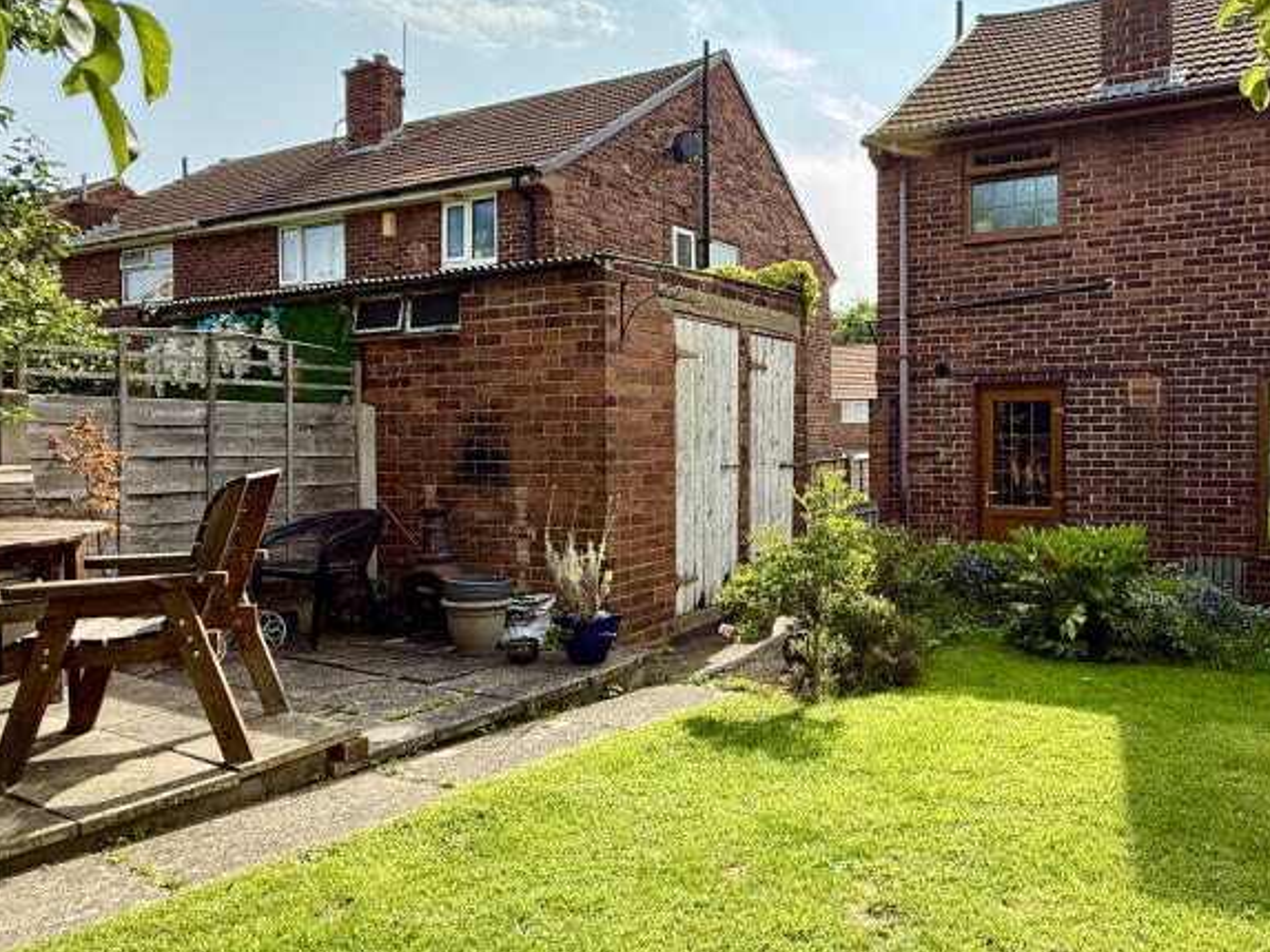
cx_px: 829
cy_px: 438
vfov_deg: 54.8
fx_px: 917
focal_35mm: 25
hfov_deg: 67.8
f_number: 2.2
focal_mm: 2.22
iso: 64
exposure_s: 1/506
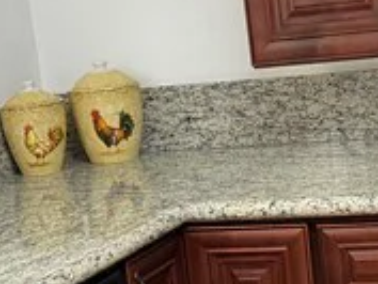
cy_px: 386
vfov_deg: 10.4
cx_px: 246
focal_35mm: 139
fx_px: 1519
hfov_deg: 14.2
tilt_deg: -17.9
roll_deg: +7.7
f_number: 1.78
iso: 200
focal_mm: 6.76
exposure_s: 1/60
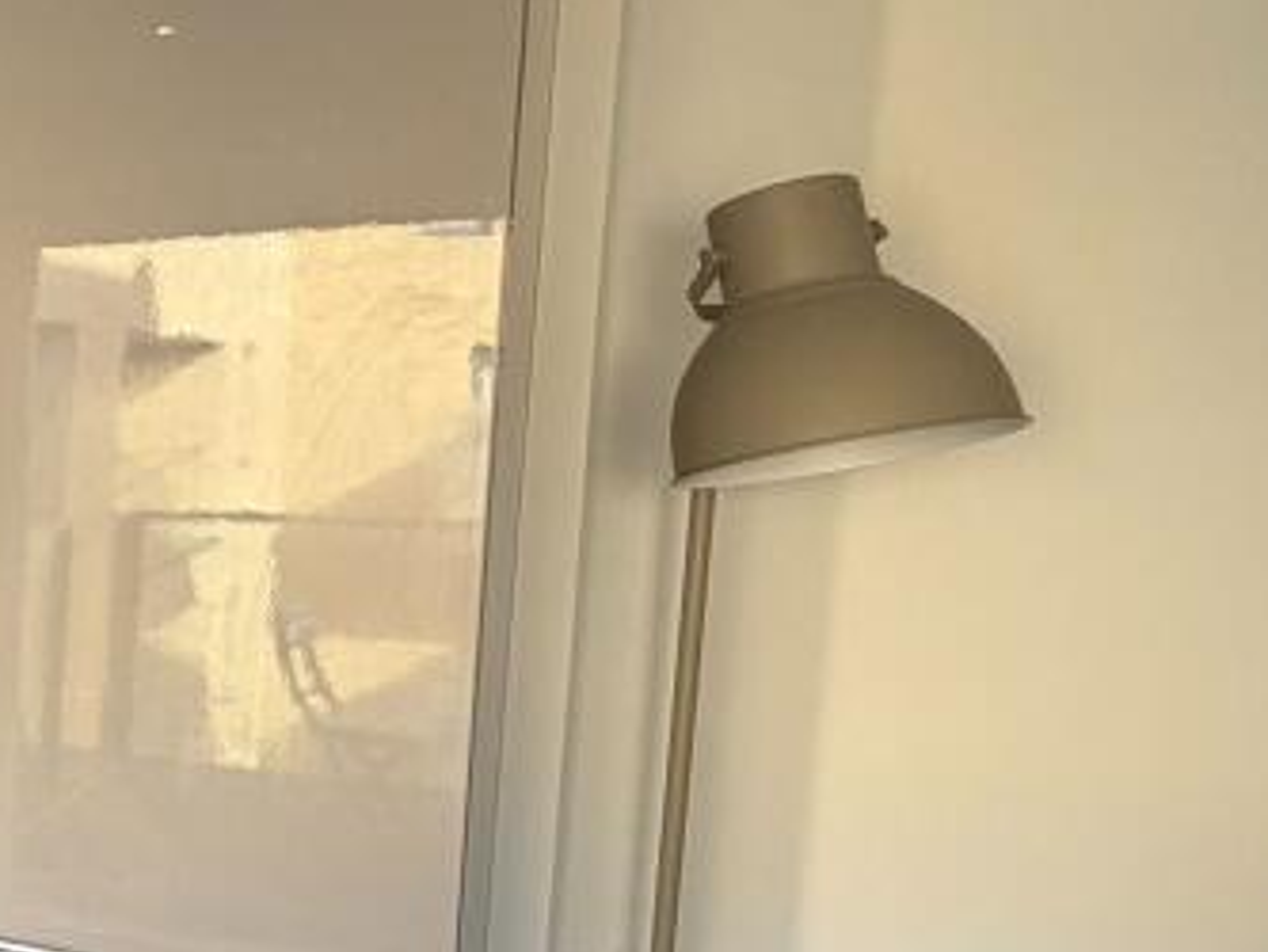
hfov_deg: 29.6
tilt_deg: -6.3
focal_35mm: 43
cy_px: 590
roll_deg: +0.8
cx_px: -567
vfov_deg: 33.5
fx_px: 1576
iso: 160
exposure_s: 1/121
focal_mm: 2.22
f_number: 2.2
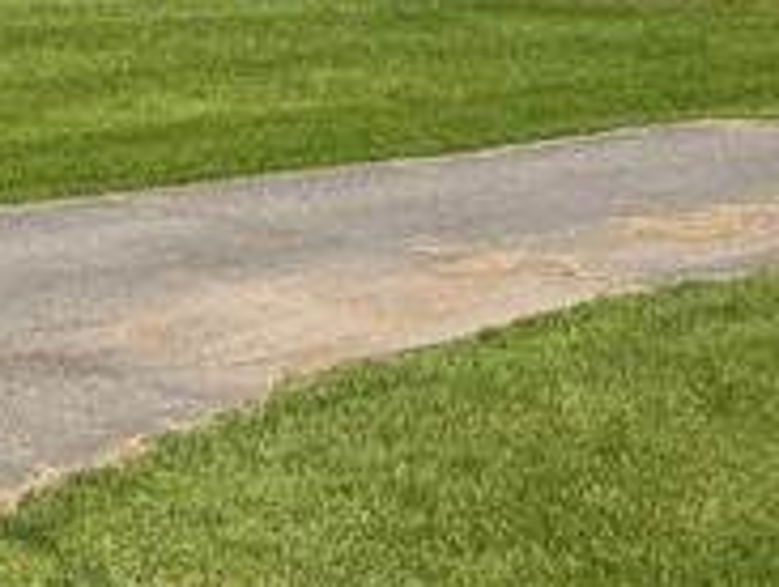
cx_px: -175
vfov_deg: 10.9
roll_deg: +1.4
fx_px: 3021
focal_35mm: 134
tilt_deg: -3.0
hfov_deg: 14.2
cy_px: -111
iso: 80
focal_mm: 6.76
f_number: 1.78
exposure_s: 1/4975
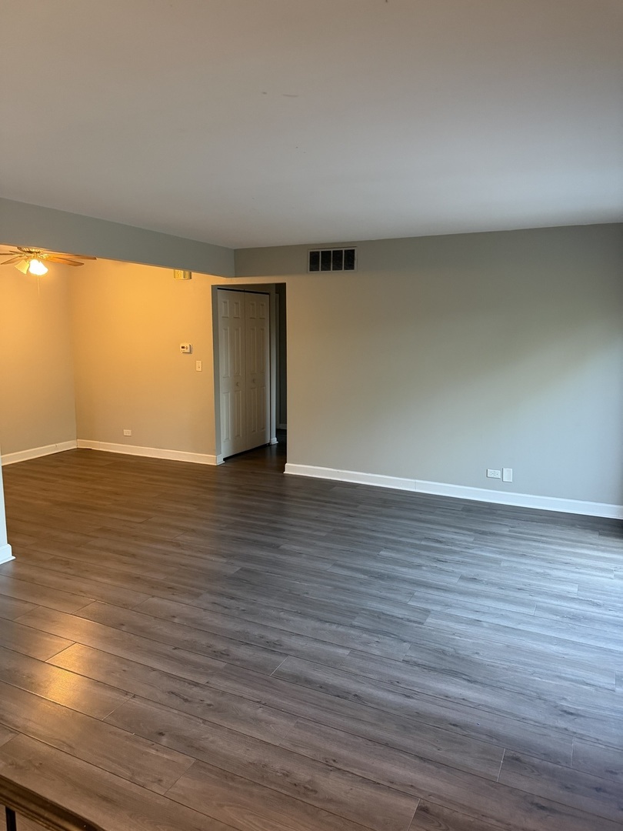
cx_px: 312
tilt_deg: -6.5
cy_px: 416
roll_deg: +0.1
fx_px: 576
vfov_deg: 71.6
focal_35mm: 24
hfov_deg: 56.8
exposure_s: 1/60
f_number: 1.78
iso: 320
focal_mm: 6.76
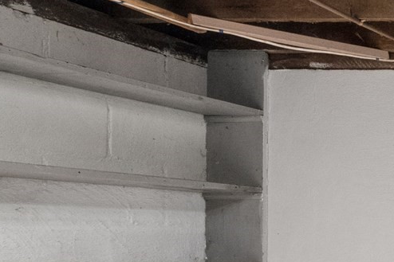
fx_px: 635
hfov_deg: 20.2
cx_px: 759
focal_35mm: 58
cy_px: 224
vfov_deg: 22.9
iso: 6400
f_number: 8
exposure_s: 1/320
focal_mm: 14
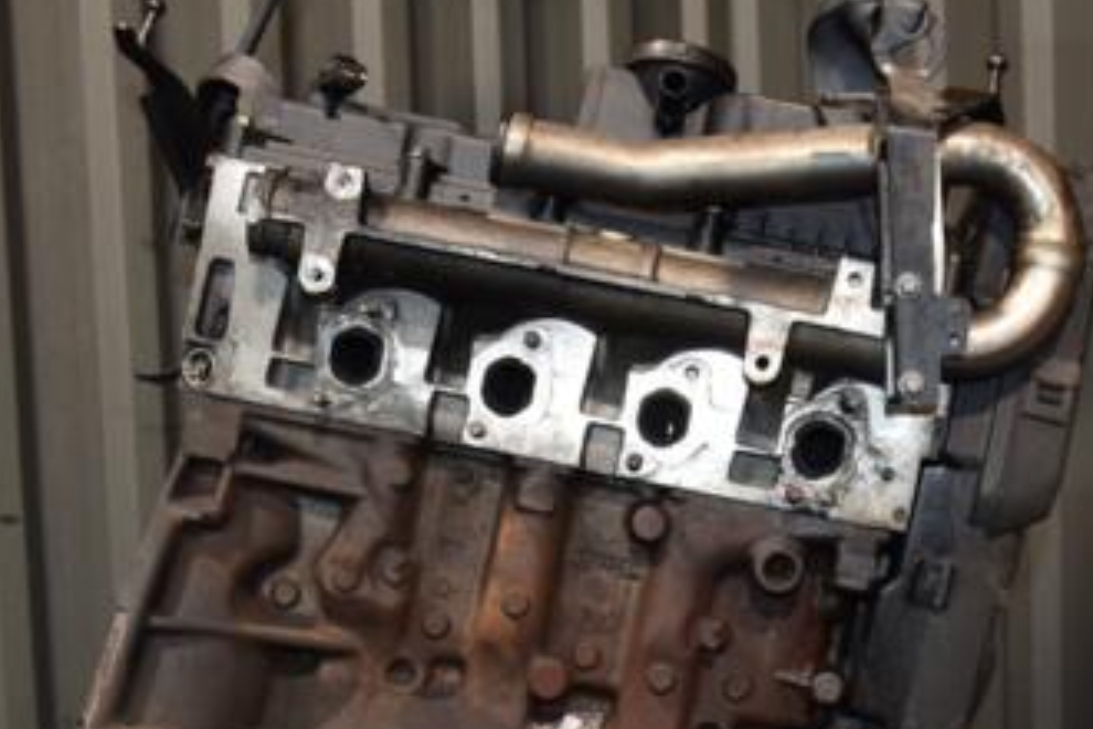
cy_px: 590
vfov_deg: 22.3
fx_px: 1822
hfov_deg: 33.4
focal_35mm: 60
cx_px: 540
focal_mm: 22
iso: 800
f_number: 5
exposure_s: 1/60
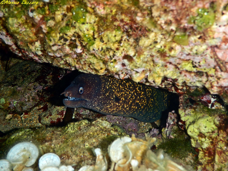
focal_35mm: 40
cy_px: 86
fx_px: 263
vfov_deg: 36.0
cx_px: 114
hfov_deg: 46.8
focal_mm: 7.2
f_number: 4.2
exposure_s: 1/250
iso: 125
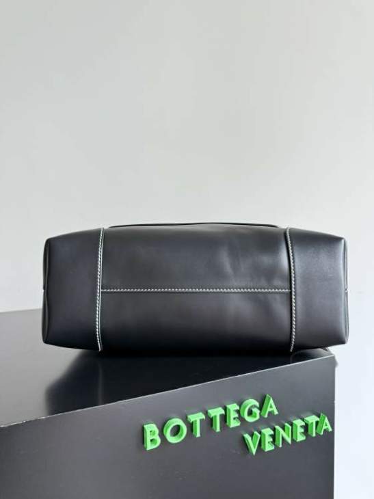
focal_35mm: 24
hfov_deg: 56.8
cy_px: 250
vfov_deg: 71.6
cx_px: 187
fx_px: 346
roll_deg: +0.3
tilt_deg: -2.6
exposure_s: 1/121
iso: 160
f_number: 1.78
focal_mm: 6.76
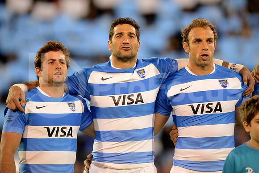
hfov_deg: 4.9
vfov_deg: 3.3
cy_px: 86
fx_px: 3022
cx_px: 130
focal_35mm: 420
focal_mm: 420
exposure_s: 1/640
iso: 4500
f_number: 4
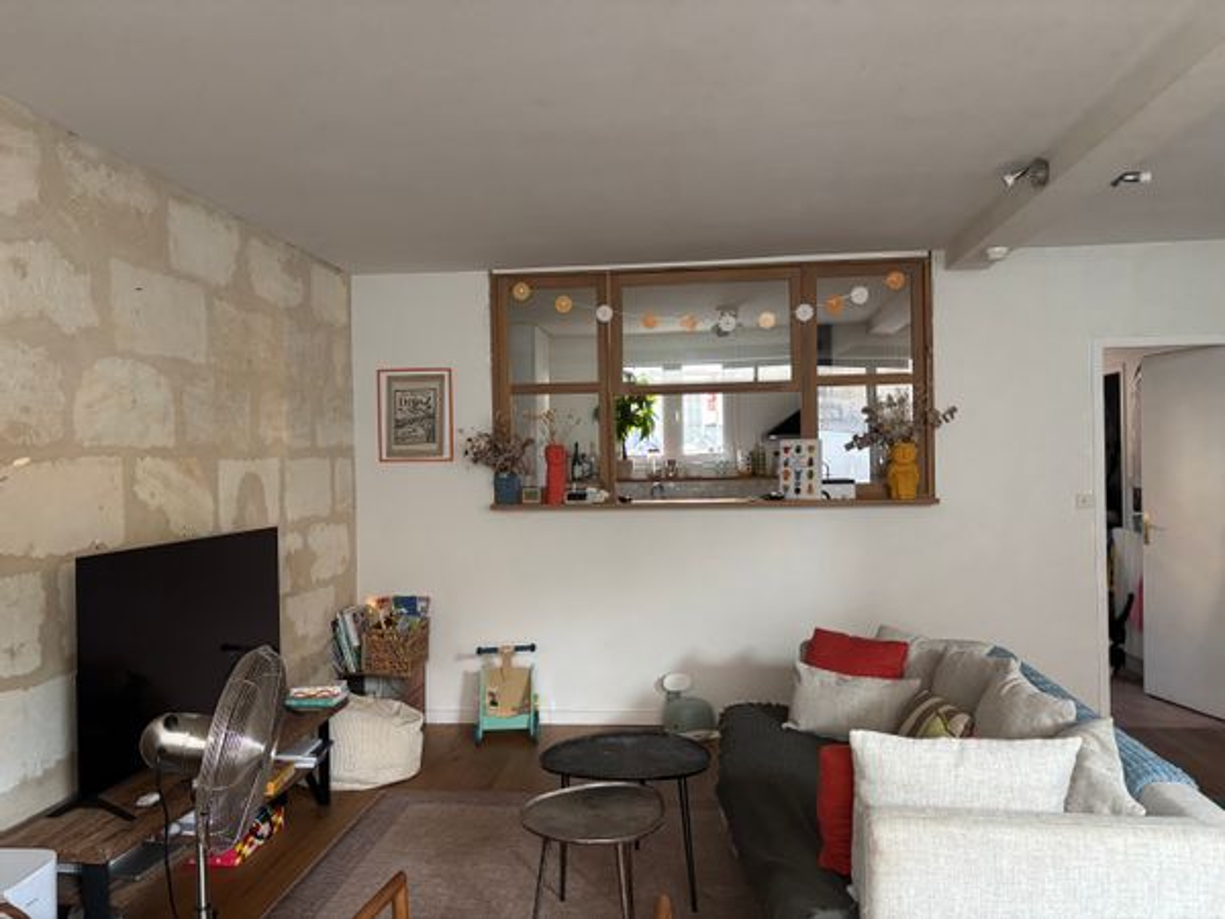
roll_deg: +0.7
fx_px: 920
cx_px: 612
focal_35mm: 26
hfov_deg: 67.3
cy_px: 460
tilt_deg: +0.0
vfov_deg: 53.1
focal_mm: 5.96
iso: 320
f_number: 1.6
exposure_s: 1/60
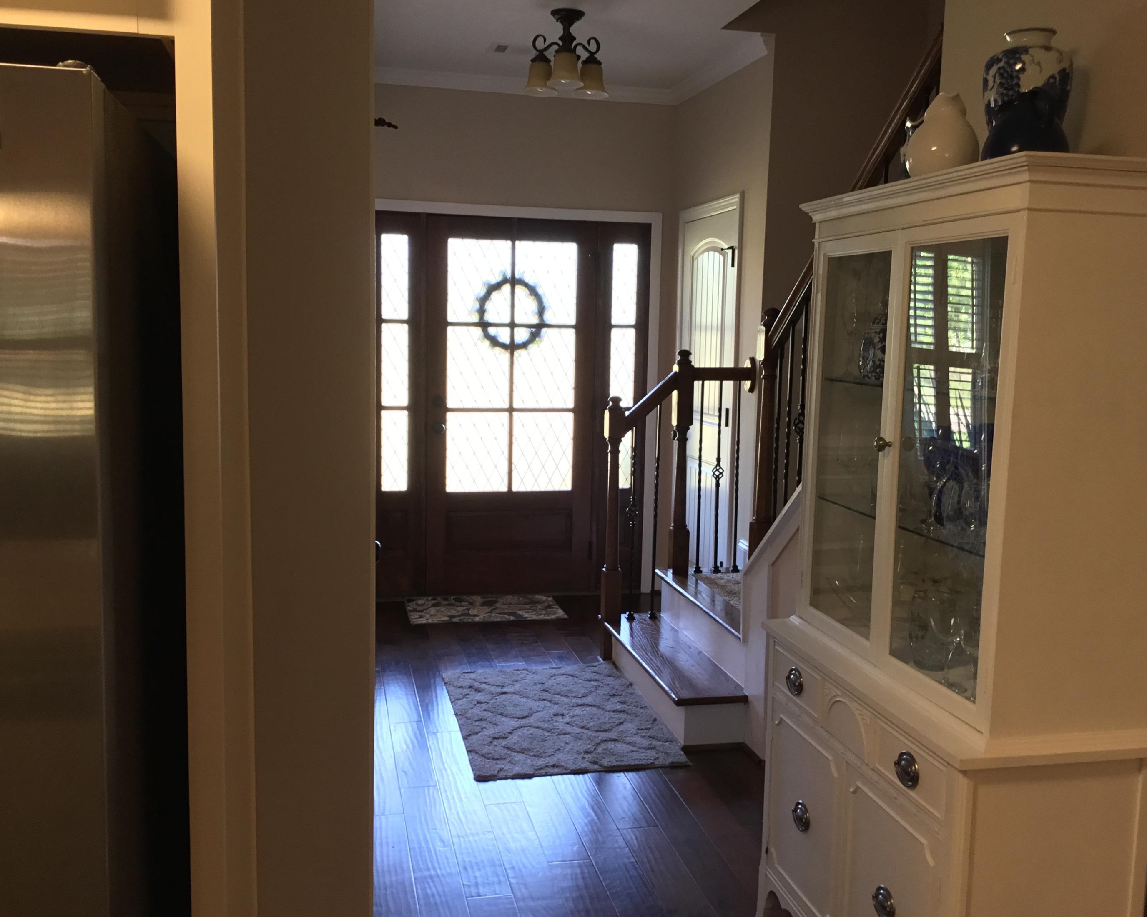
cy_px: 455
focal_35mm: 33
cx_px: 585
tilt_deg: -7.2
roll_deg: -1.5
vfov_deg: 44.5
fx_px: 1120
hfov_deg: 54.2
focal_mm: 3.3
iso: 64
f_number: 2.4
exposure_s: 1/30
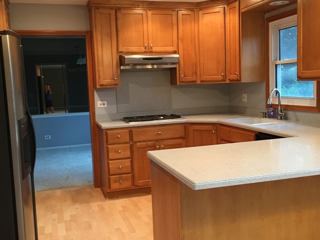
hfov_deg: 61.7
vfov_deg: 48.2
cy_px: 120
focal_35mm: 29
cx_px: 160
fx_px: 268
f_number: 2.2
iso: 64
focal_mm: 4.15
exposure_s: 1/15
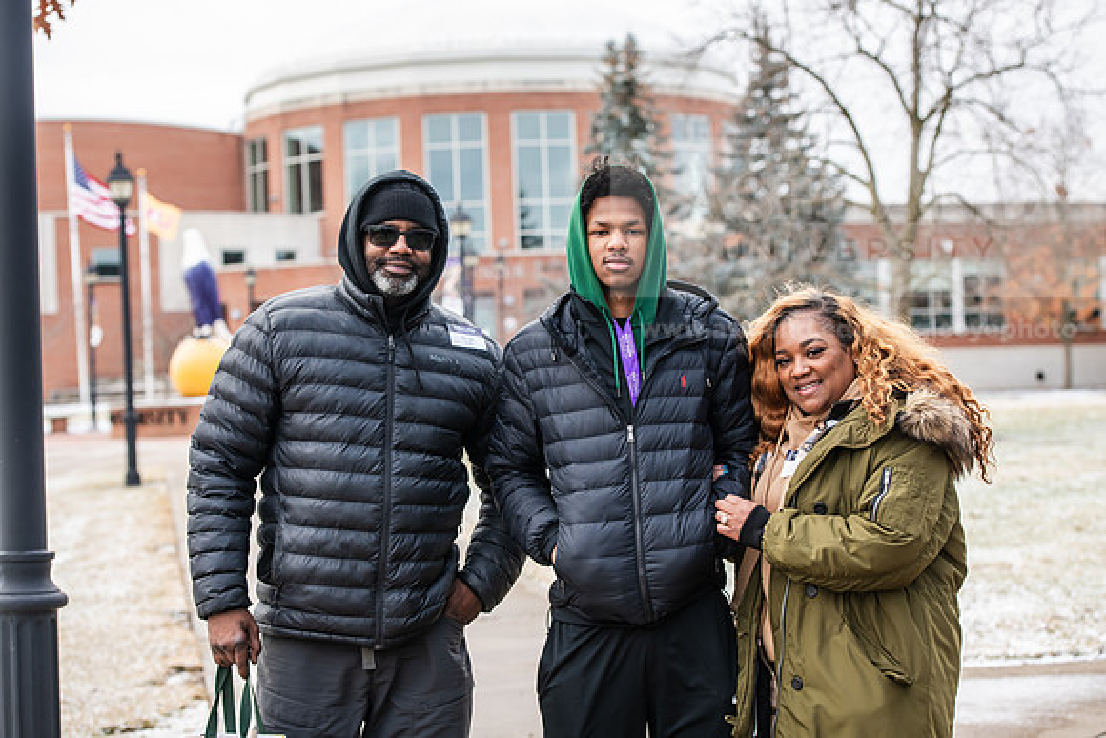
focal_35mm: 80
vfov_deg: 17.1
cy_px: 369
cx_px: 553
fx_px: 2458
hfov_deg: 25.4
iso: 320
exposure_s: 1/320
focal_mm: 80
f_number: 5
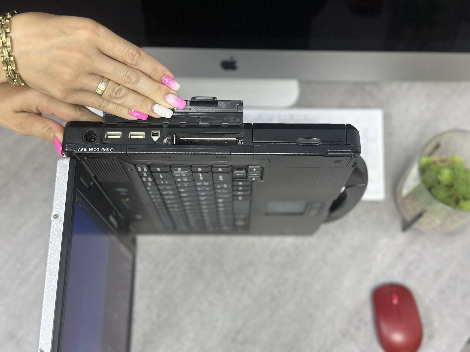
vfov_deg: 30.3
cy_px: 176
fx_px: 652
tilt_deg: -73.4
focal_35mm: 48
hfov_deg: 39.7
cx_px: 235
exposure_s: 1/60
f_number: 1.78
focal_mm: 6.86
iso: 250
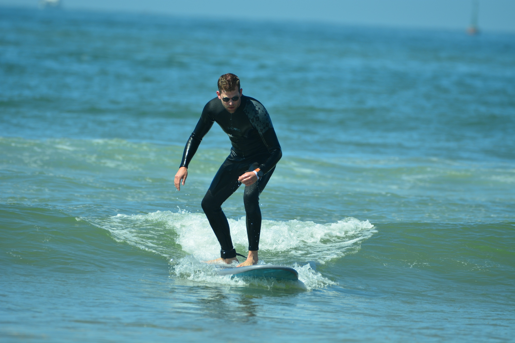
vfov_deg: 1.8
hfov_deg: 2.7
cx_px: 258
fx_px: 10728
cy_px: 172
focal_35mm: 750
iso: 125
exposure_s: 1/640
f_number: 6
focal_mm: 500
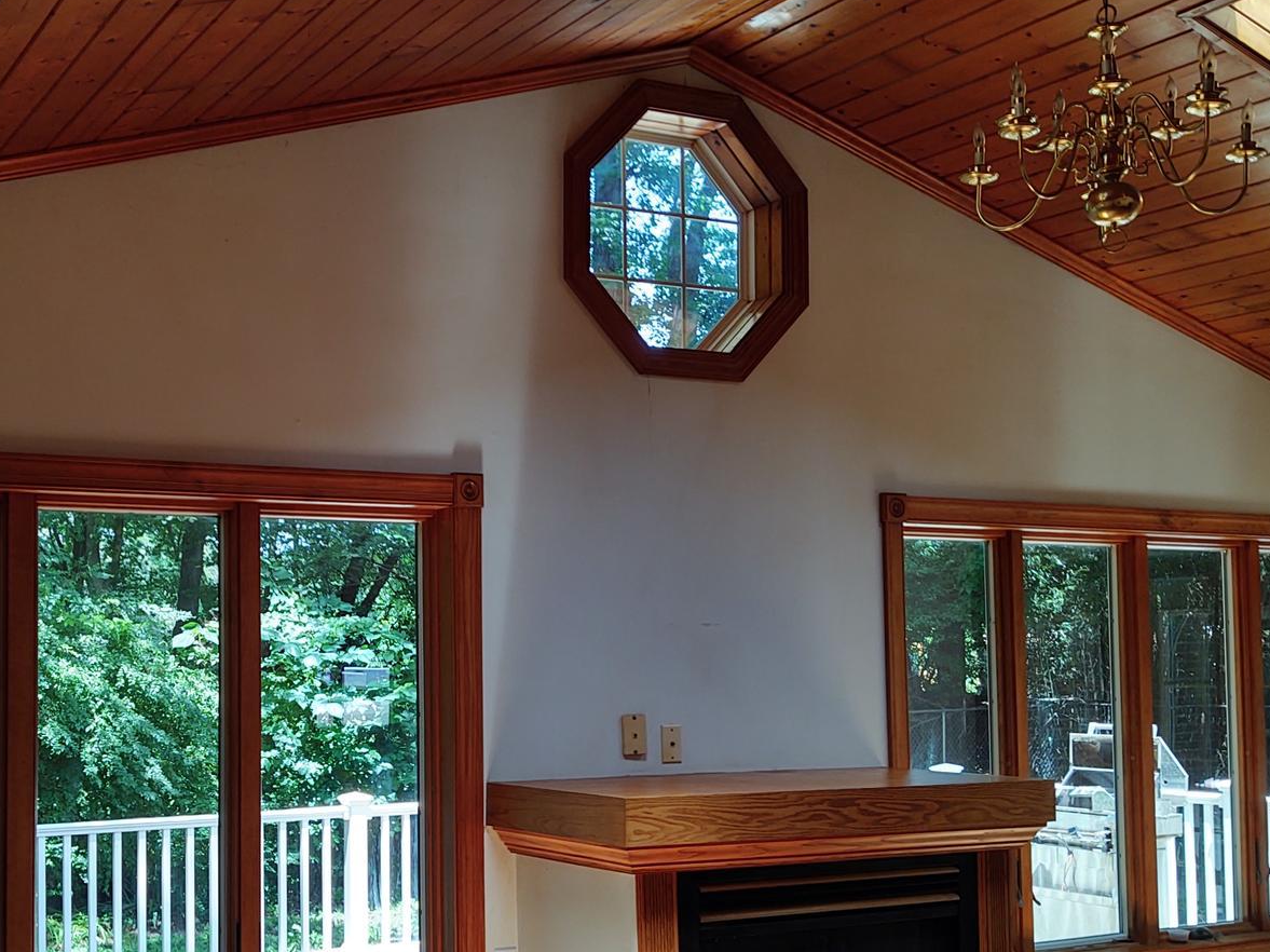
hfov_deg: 39.9
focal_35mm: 47
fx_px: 1724
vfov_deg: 30.7
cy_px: 590
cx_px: 414
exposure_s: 1/316
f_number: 1.7
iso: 100
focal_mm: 4.75
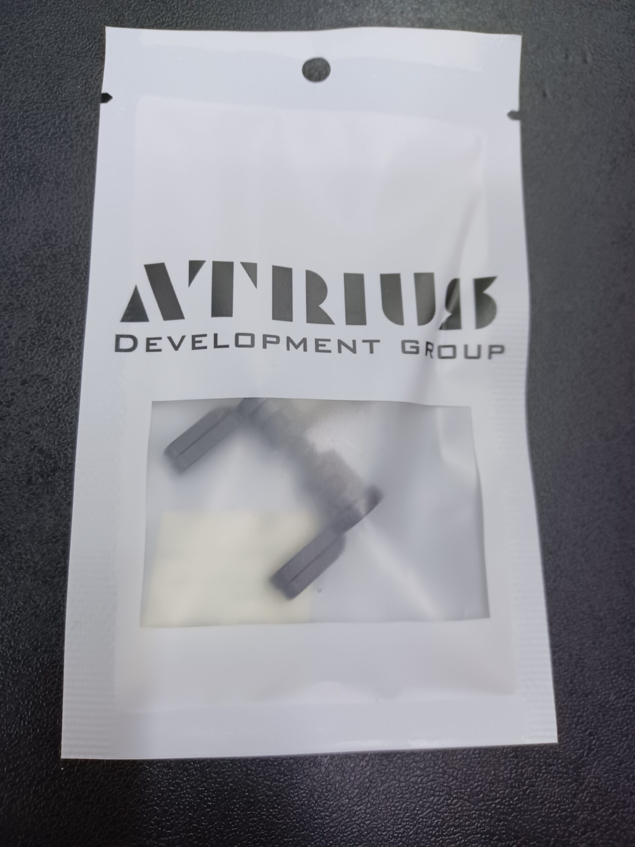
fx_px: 611
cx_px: 318
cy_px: 424
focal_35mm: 25
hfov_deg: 54.9
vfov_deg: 69.4
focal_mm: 4.6
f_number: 1.8
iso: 320
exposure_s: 1/30
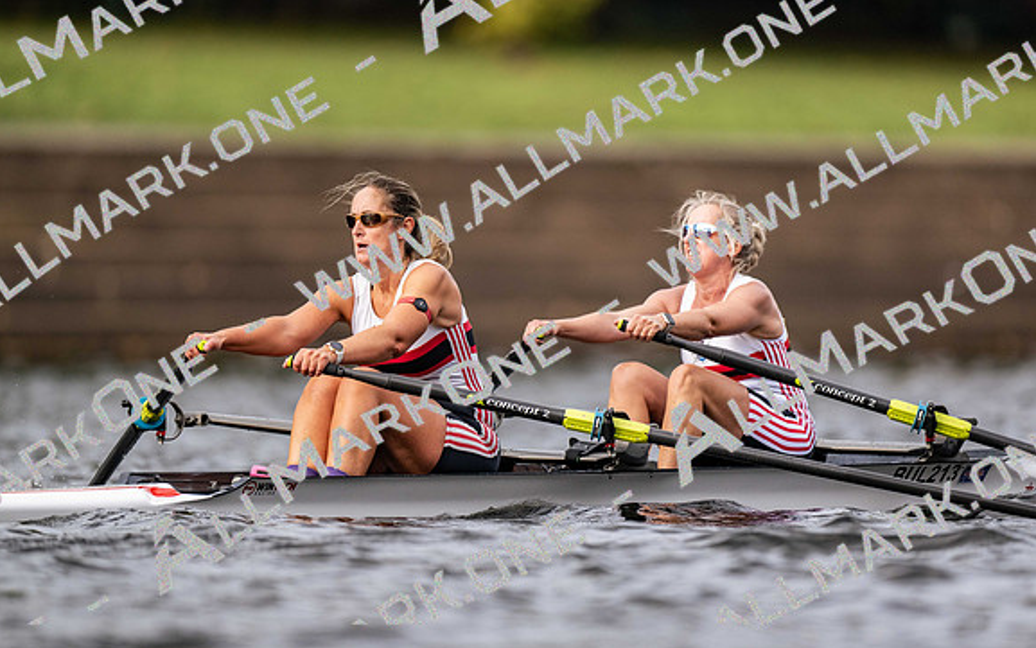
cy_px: 317
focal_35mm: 615
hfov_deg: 3.4
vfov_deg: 2.1
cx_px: 517
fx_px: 17369
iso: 800
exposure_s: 1/2500
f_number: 4
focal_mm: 600
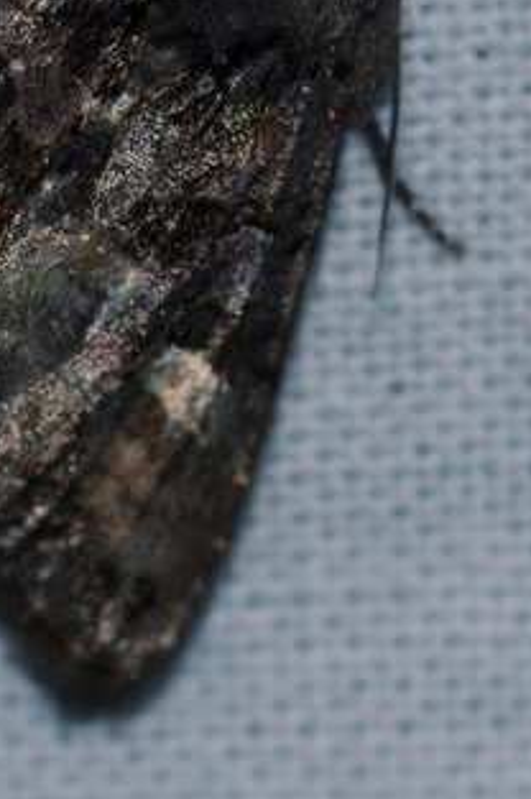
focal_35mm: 322
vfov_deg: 6.4
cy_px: 148
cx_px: 0
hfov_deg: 4.3
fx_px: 7140
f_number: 10
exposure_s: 1/30
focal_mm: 105
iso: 400
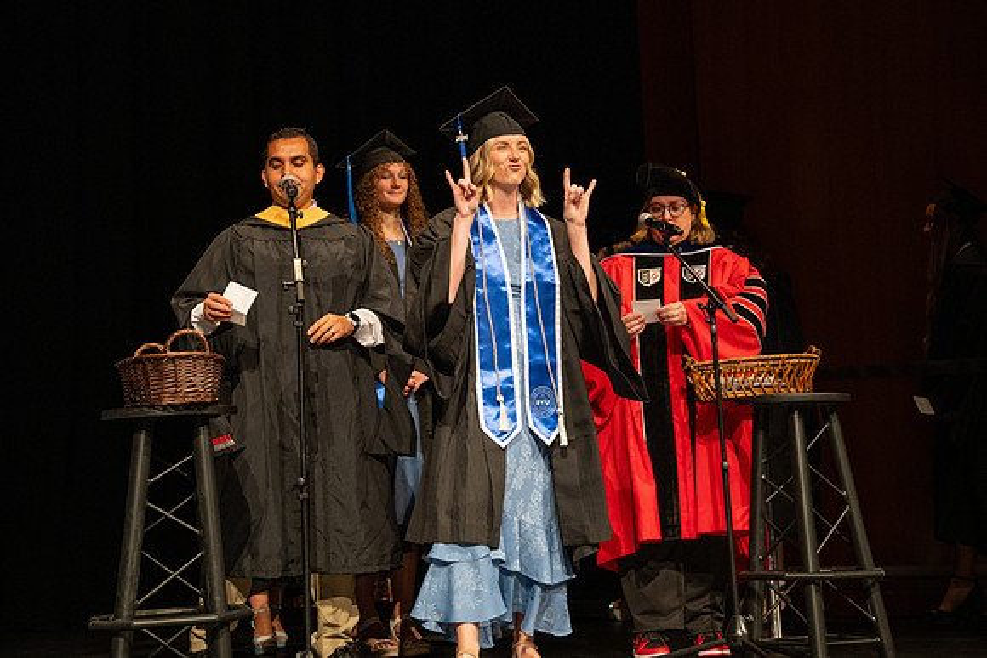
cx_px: 514
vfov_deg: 21.1
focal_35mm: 64
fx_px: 1767
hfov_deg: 31.2
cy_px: 274
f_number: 2.8
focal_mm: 55
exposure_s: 1/400
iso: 2000
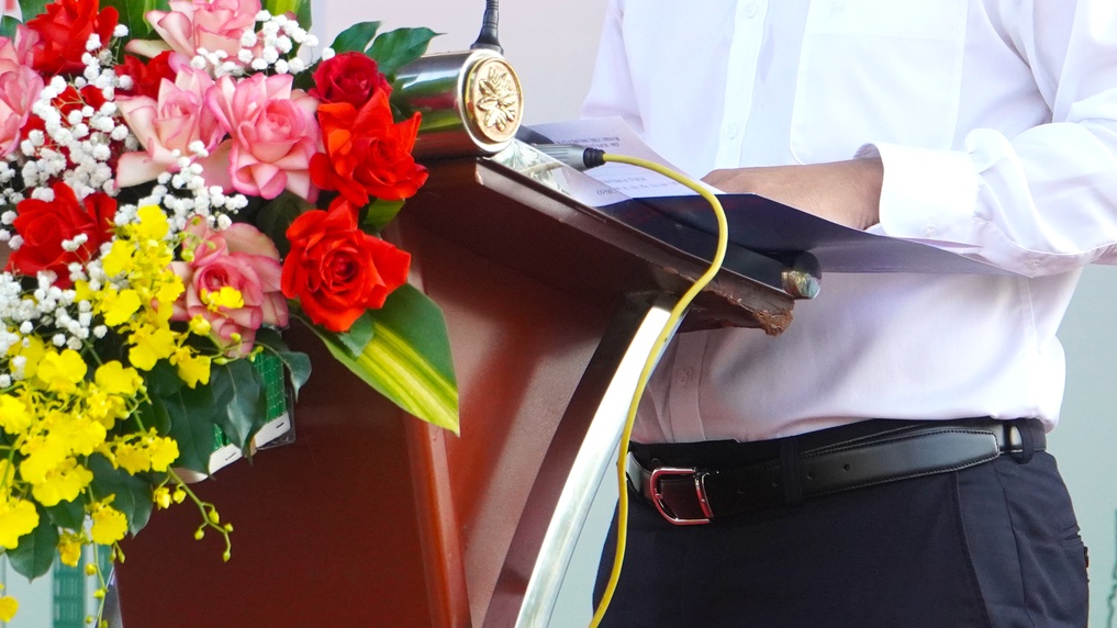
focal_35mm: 176
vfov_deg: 6.9
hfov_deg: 12.2
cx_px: 487
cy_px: -49
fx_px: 5214
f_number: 5.6
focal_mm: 57
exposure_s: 1/1000
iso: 1250
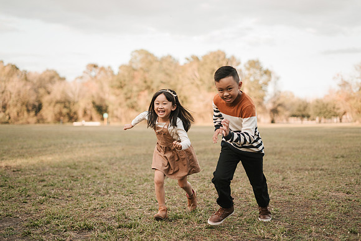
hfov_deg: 38.2
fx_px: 521
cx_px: 180
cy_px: 120
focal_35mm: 52
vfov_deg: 26.0
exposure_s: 1/1000
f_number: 2
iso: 320
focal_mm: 50
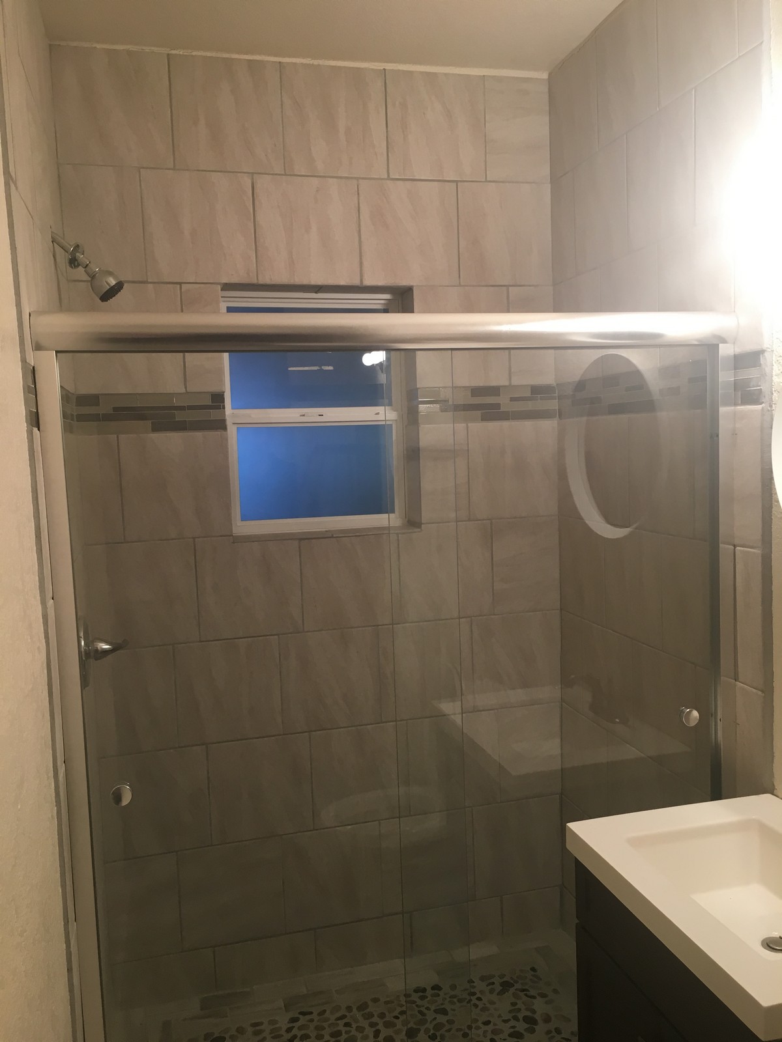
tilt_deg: -2.8
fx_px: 874
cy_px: 521
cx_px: 391
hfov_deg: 48.2
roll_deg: +1.7
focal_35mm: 29
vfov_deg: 61.7
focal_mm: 4.15
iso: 50
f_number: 2.2
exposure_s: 1/30
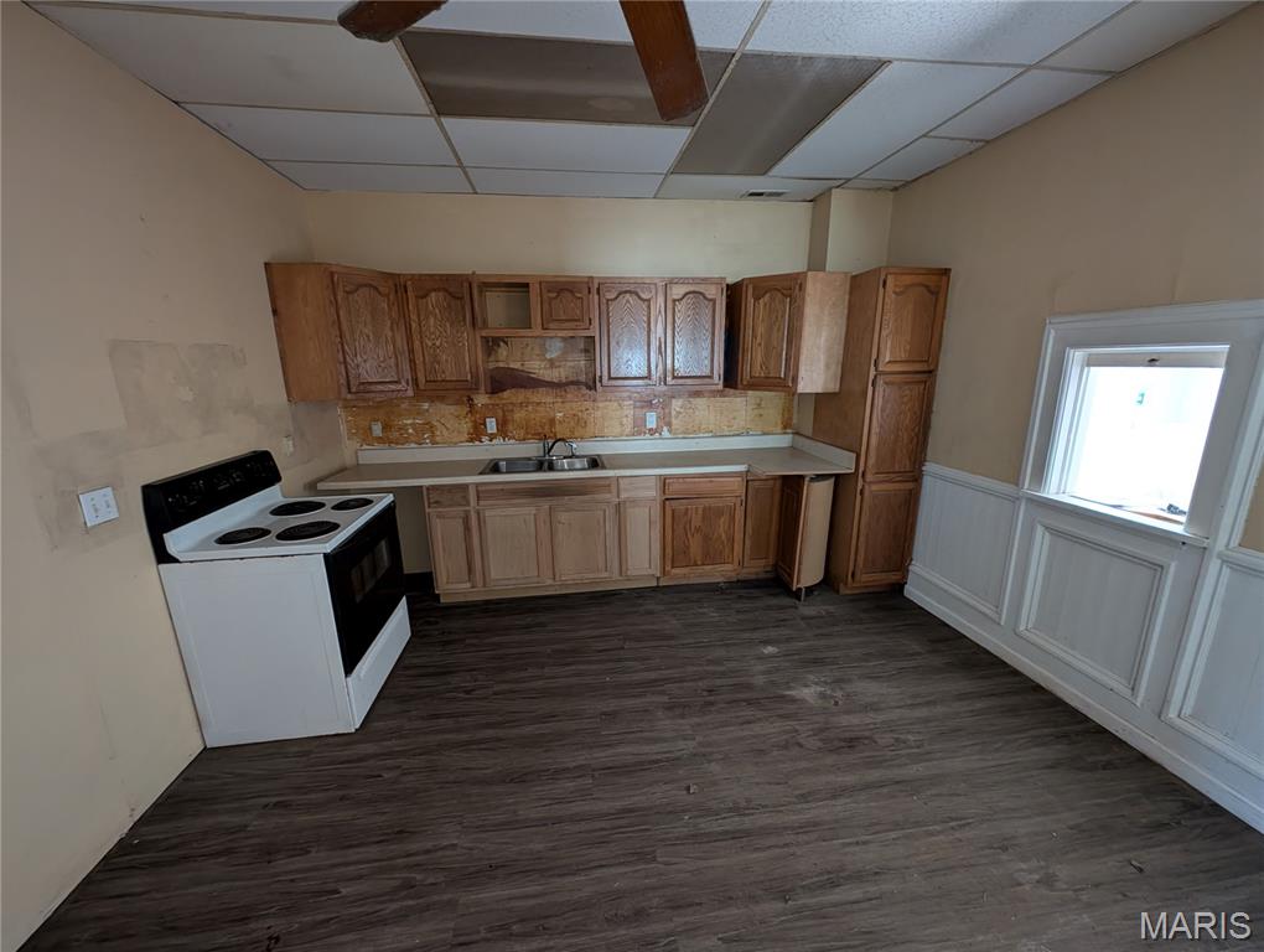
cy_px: 476
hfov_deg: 110.5
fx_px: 439
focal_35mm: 12
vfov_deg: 94.6
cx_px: 632
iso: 445
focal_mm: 2.23
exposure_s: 1/30.3
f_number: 1.95
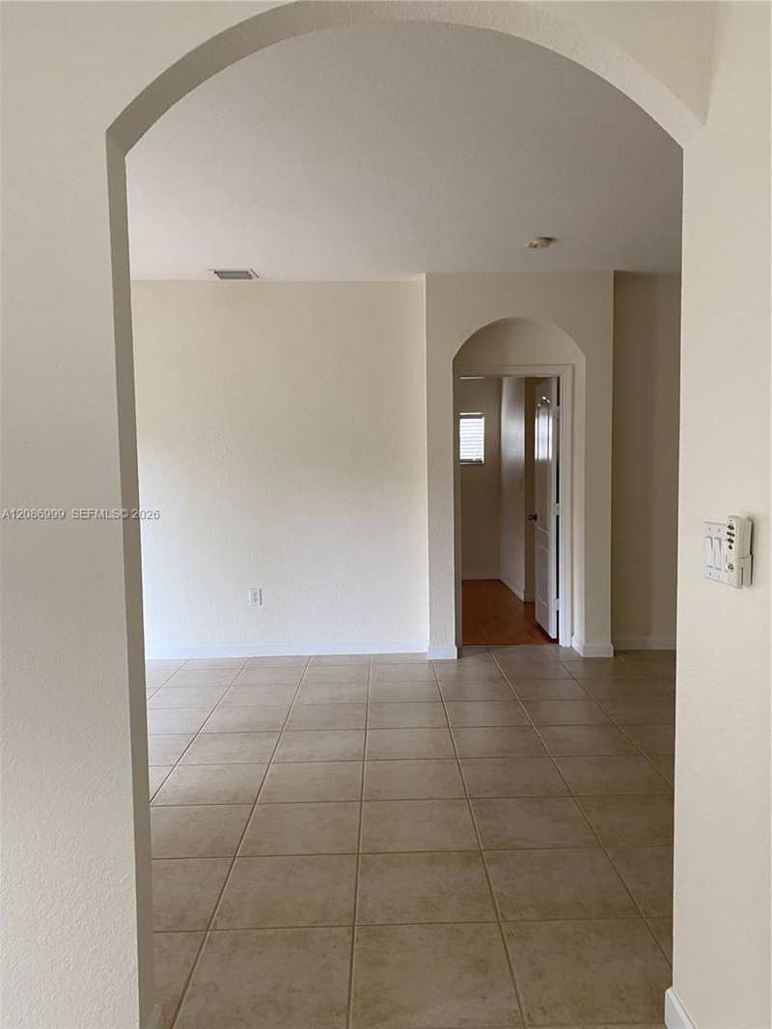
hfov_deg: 53.1
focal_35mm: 26
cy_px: 514
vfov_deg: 67.3
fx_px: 773
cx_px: 386
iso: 125
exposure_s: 1/68
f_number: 1.8
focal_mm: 4.25
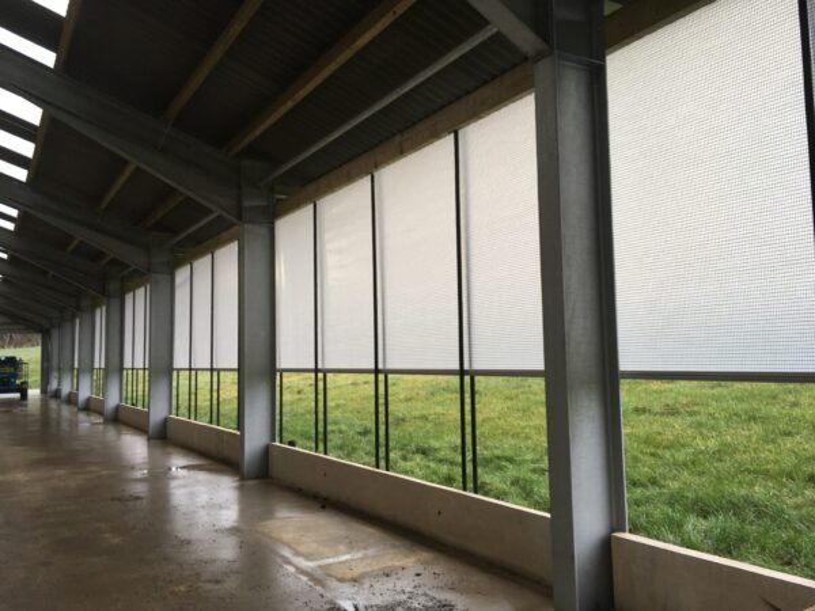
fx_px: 683
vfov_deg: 48.2
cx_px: 408
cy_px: 306
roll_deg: +2.3
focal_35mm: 29
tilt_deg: +2.8
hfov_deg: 61.7
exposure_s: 1/50
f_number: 2.2
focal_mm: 4.15
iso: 32
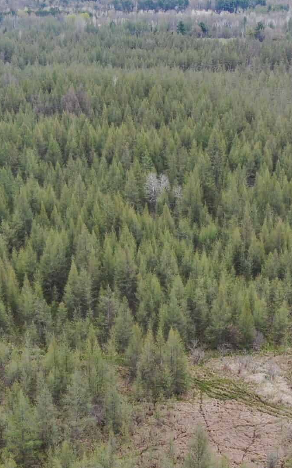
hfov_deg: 20.0
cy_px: 315
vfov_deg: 31.3
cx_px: 149
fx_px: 828
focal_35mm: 65
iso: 100
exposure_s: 1/320
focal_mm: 4.58
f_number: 2.9
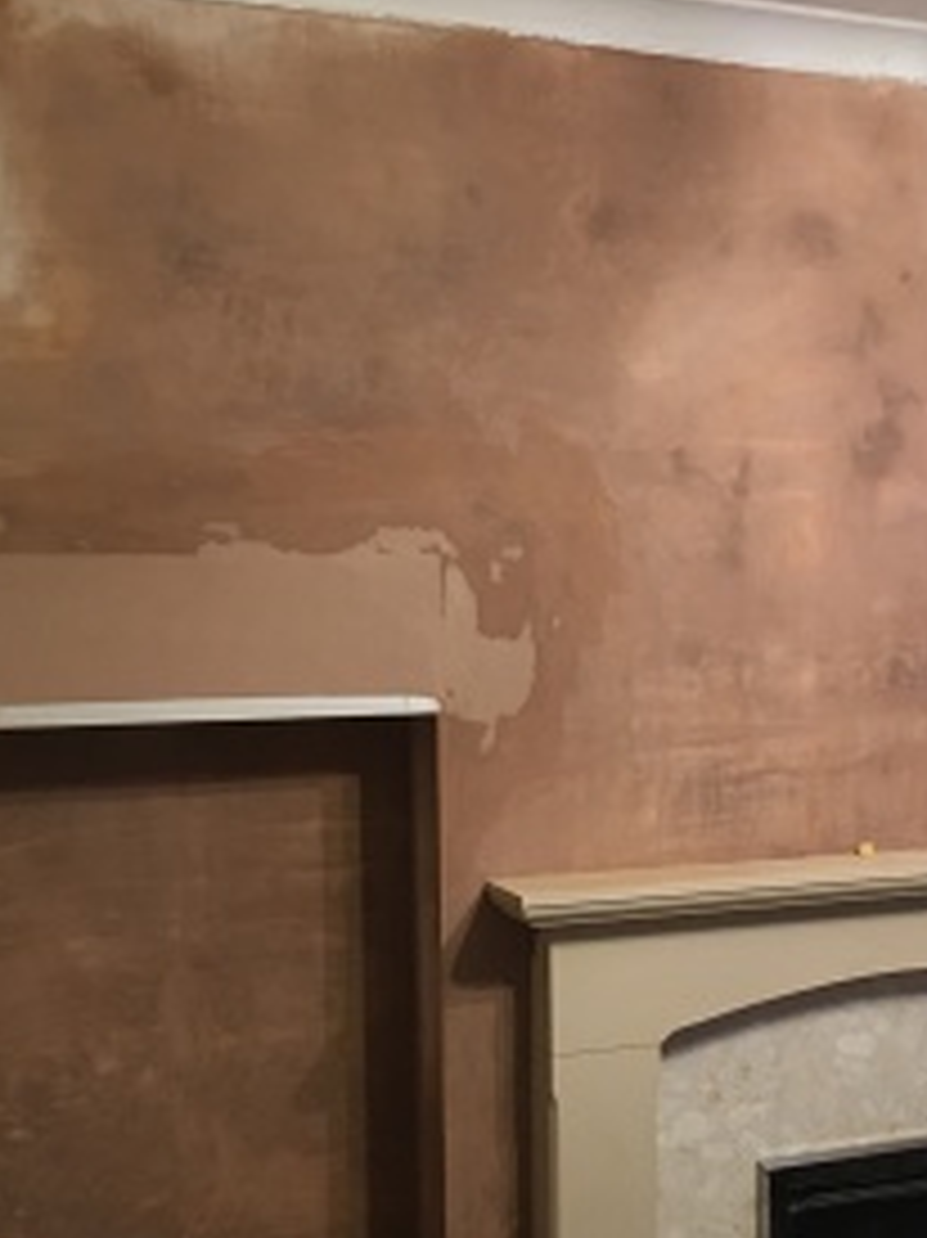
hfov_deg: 26.5
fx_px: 1930
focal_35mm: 54
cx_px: 734
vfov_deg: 35.3
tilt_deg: -6.0
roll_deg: -1.0
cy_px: 810
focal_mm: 4.15
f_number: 2.2
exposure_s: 1/8
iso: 100
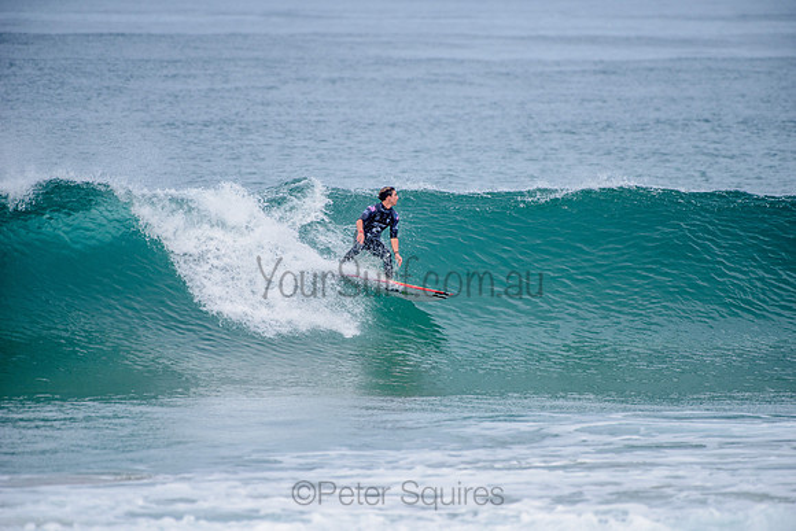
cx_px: 398
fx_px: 11058
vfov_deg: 2.8
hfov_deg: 4.1
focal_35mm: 500
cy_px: 266
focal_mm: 500
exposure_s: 1/2000
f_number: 5.6
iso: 250
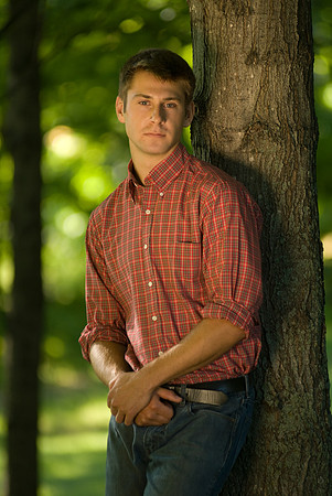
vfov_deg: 6.9
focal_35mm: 300
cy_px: 248
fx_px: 4140
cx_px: 166
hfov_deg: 4.6
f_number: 2.8
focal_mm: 200
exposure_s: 1/160
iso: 200
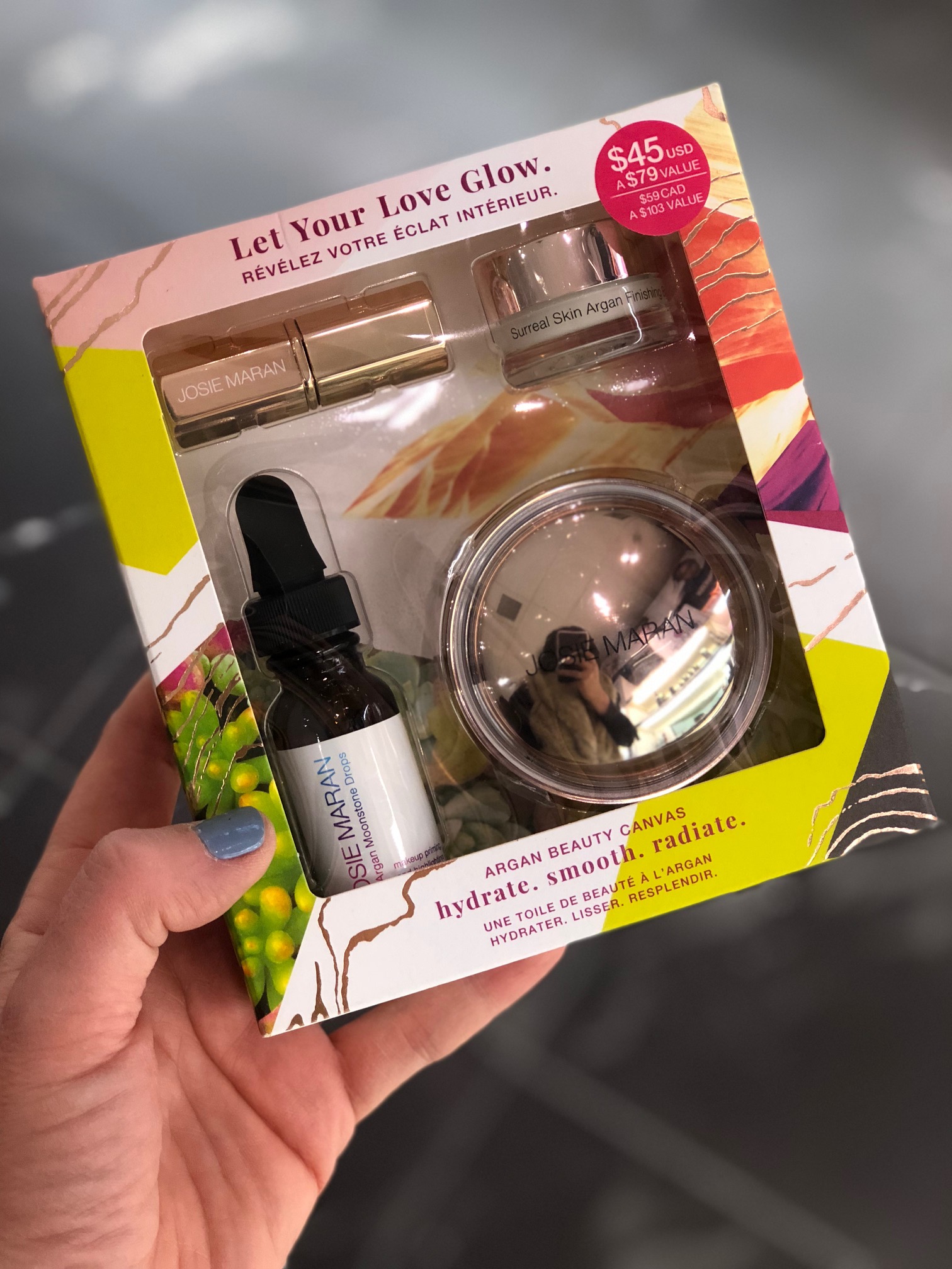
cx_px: 476
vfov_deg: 33.8
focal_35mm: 57
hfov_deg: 25.7
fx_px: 2090
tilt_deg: -63.2
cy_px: 634
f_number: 2.8
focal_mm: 6.6
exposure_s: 1/119
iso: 200
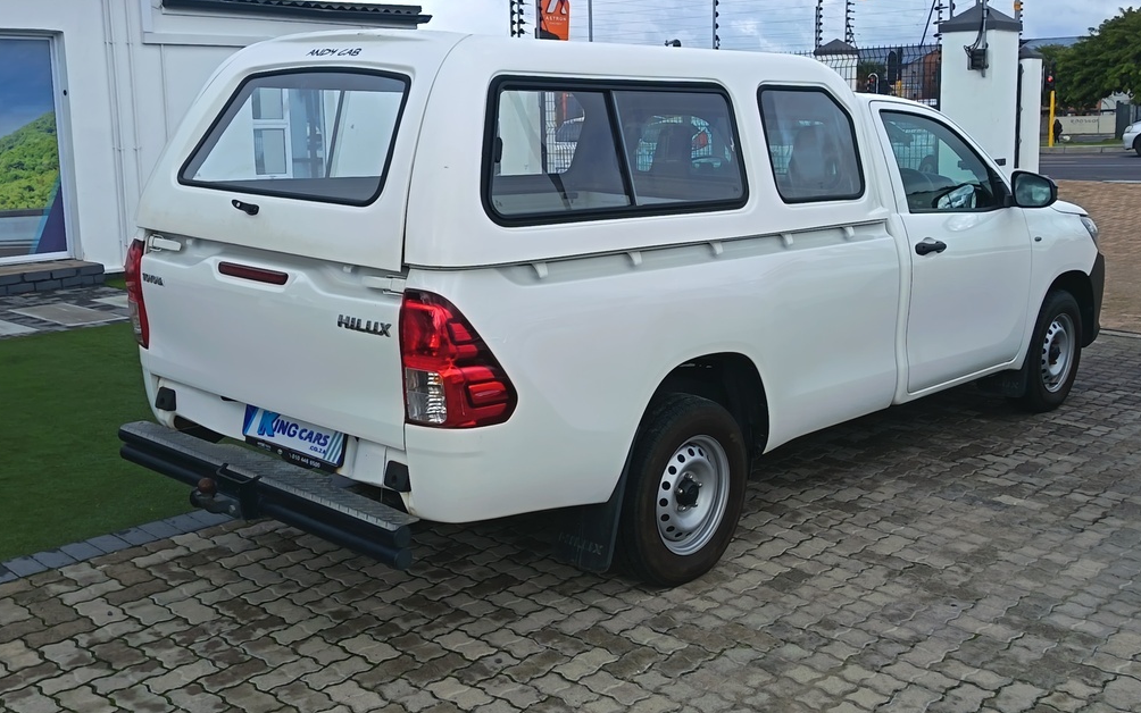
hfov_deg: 49.3
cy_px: 297
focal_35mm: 40
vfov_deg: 31.9
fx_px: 1244
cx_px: 574
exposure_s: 1/609
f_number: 1.75
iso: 100
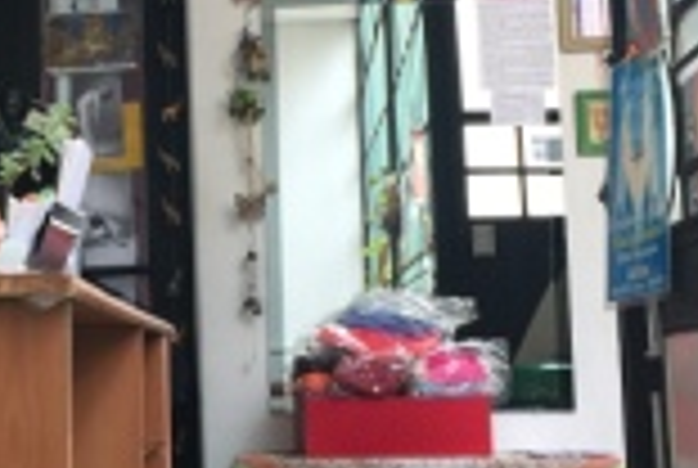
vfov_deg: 15.8
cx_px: 45
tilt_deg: +8.0
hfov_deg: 22.7
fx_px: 1690
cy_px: 176
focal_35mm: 87
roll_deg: +1.9
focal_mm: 4.15
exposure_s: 1/33
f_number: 2.2
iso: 32
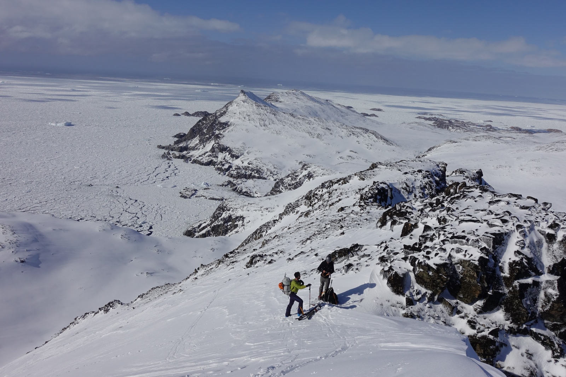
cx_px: 283
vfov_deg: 41.1
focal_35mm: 32
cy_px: 188
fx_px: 503
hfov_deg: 58.7
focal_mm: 11.69
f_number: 5.6
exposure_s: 1/320
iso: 125
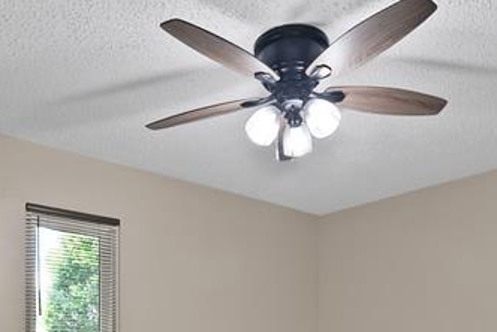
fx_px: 511
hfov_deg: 51.8
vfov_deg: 31.9
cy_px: 365
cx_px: 223
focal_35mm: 37
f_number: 9
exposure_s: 1/2
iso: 640
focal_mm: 12
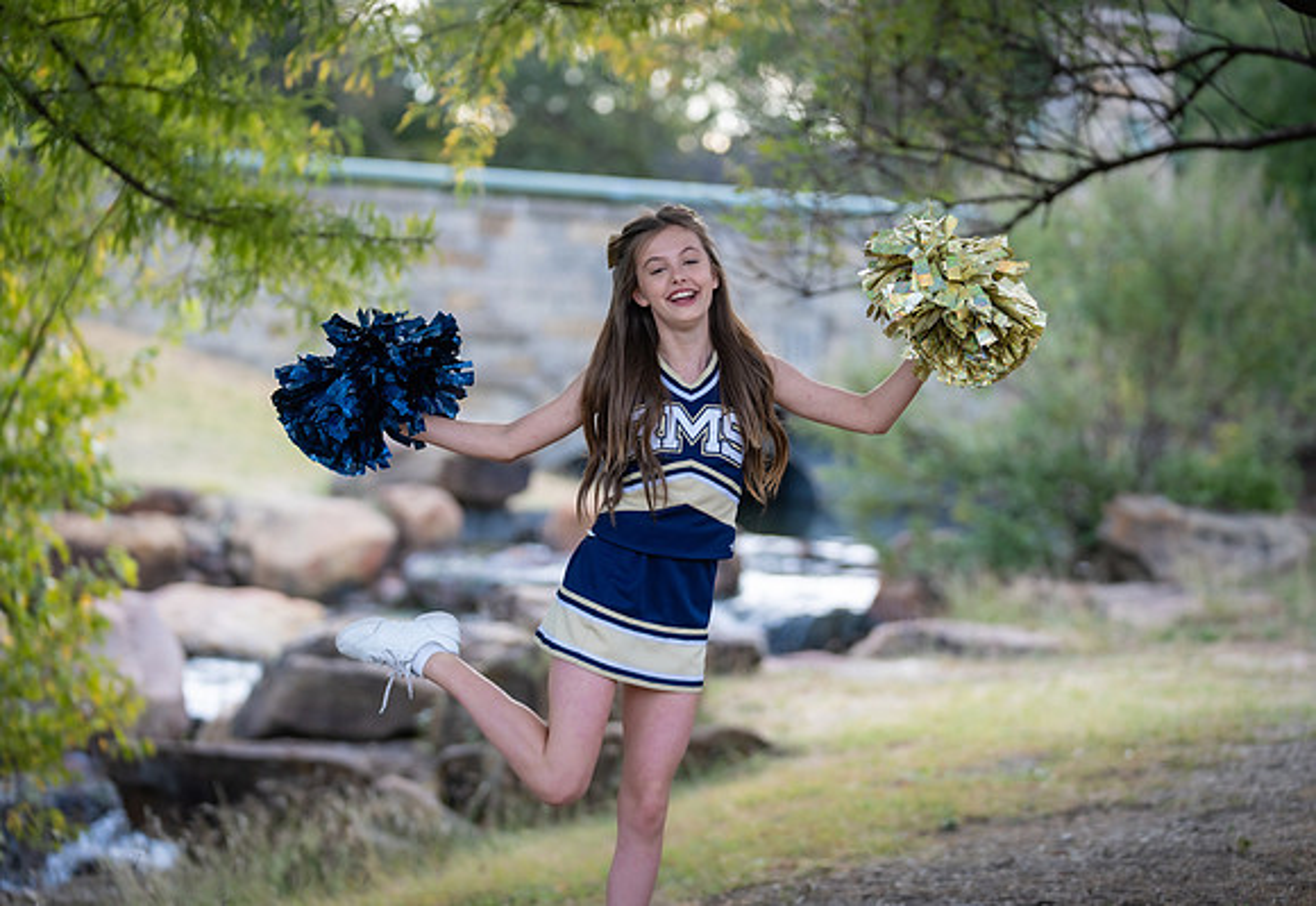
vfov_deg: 12.9
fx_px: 4006
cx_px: 700
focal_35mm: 109
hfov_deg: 18.7
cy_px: 439
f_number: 2.8
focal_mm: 103
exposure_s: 1/320
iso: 320
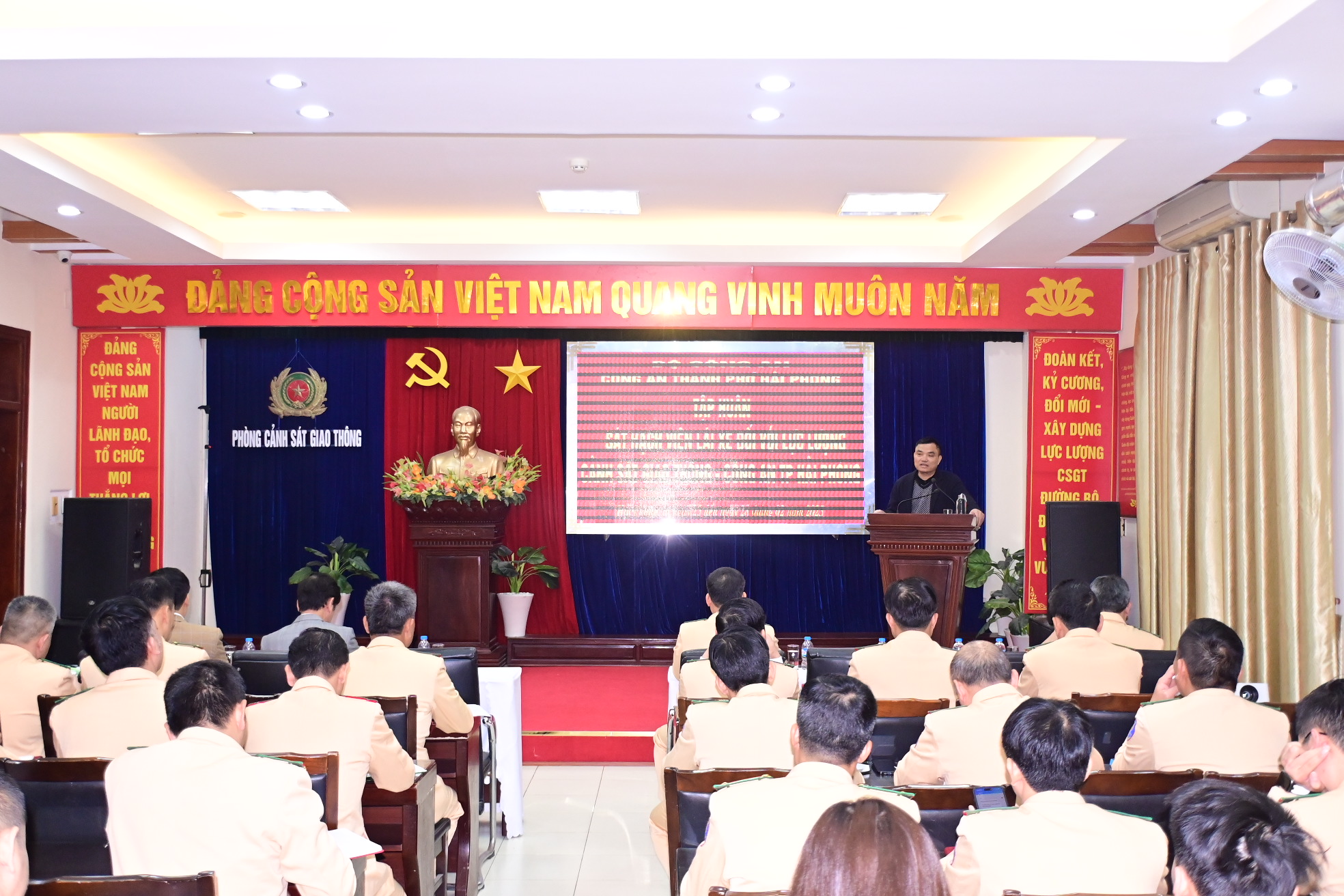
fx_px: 1269
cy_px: 448
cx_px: 672
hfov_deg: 55.8
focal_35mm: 34
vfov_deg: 38.9
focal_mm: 23
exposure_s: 1/200
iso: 2000
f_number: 3.8
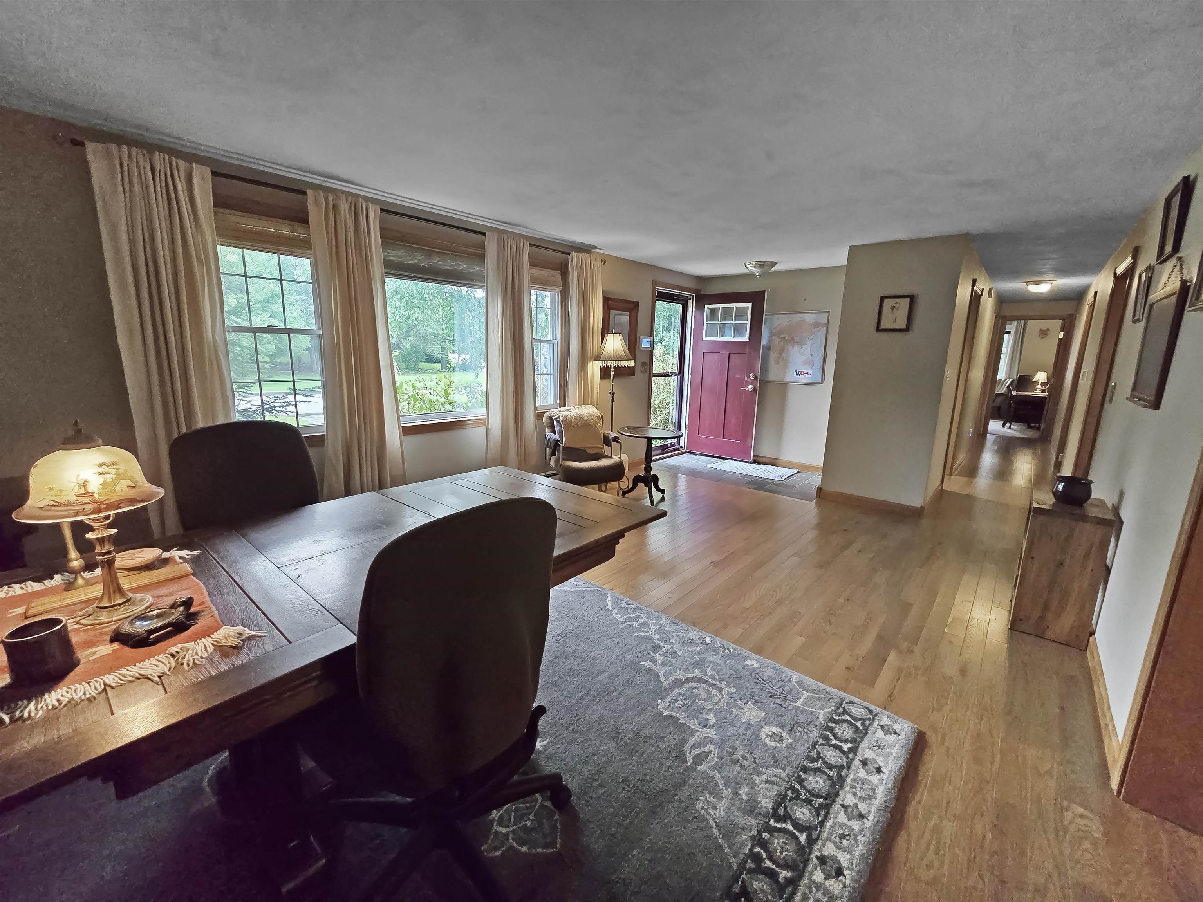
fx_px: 452
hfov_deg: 106.2
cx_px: 602
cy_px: 451
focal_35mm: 13
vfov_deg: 89.9
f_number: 2.2
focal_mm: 2.2
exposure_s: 1/60
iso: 320
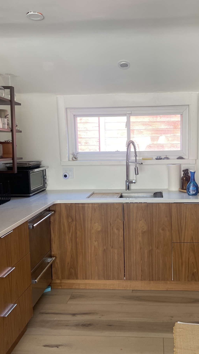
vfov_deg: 61.0
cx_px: 132
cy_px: 182
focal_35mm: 32
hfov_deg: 36.3
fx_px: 300
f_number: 1.6
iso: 100
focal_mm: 5.1
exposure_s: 1/121
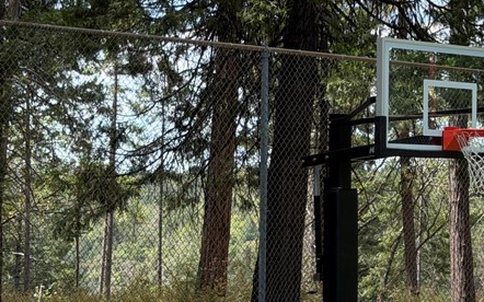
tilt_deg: -1.5
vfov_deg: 11.1
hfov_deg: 17.2
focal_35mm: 118
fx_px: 1556
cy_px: 211
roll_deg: -0.8
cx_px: 496
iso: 80
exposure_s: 1/1307
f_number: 1.78
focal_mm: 6.76
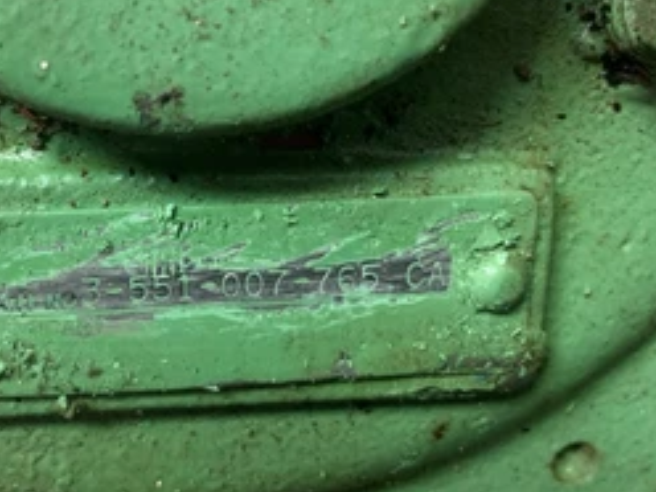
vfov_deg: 34.1
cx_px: 204
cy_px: 172
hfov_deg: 44.0
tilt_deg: -35.7
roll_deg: +3.7
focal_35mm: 42
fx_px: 796
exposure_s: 1/40
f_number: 1.8
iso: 400
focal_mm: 4.25
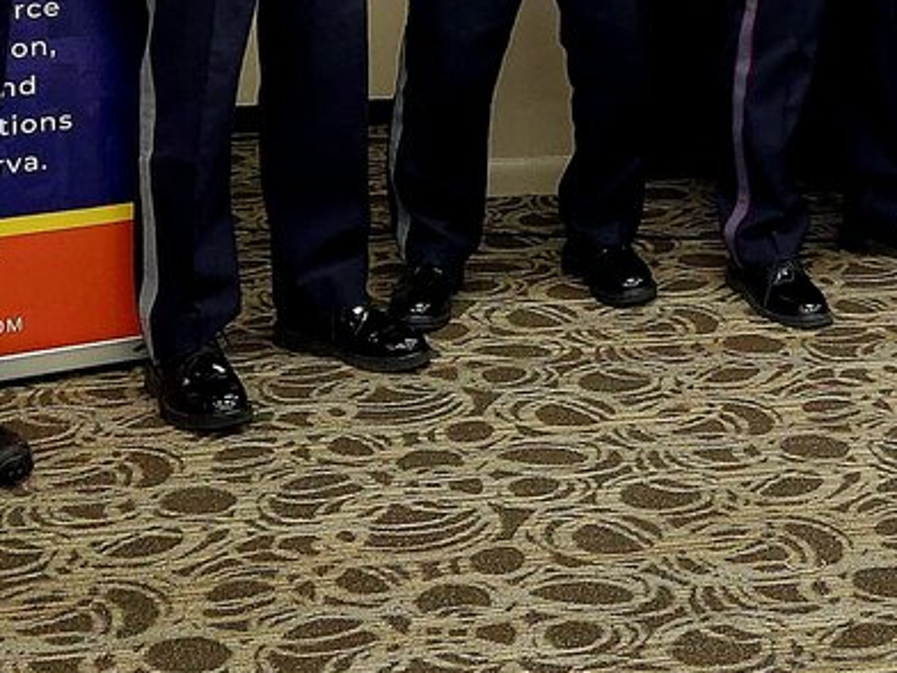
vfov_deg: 15.9
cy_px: -203
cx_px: 831
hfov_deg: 21.7
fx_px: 2280
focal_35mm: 88
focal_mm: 5.4
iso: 250
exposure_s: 1/120
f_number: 1.8
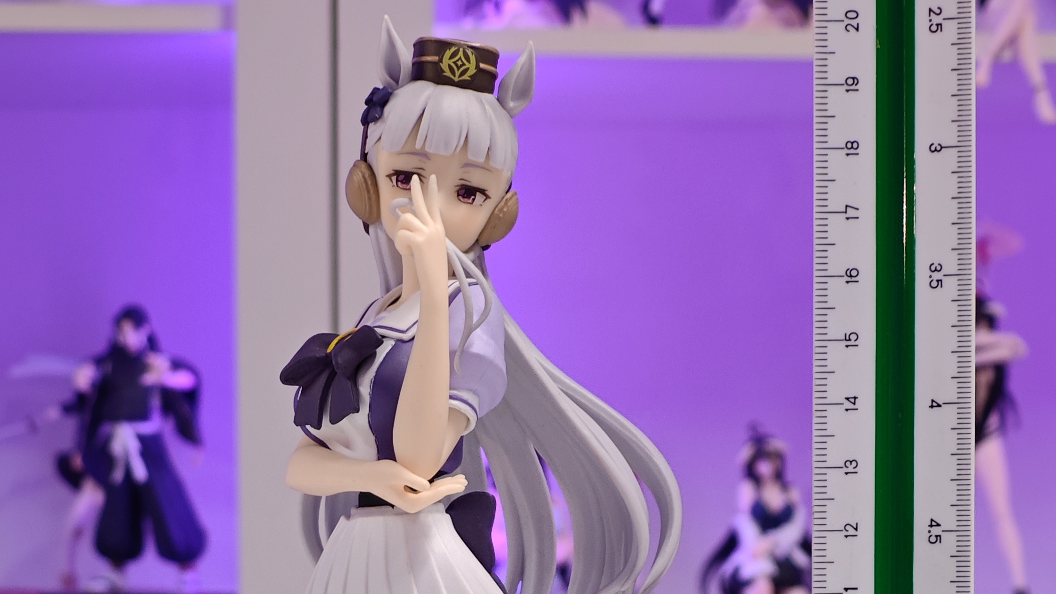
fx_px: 3556
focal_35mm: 127
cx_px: 495
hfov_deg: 16.9
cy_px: 730
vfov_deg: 9.4
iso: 400
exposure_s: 1/18.7
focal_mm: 7.48
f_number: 2.4
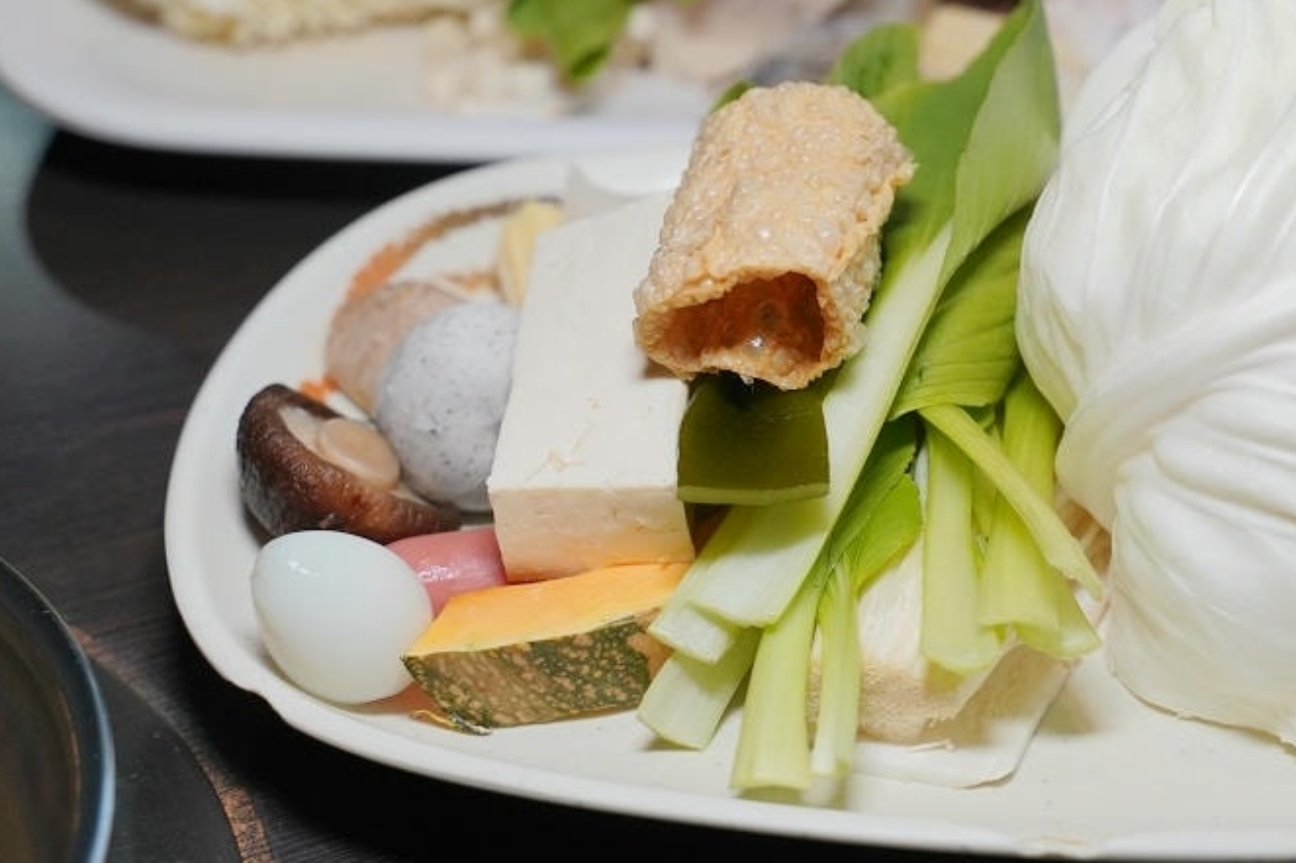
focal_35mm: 78
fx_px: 2807
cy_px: 190
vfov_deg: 17.4
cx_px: 867
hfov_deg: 25.9
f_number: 4
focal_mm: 43
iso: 640
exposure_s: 1/160
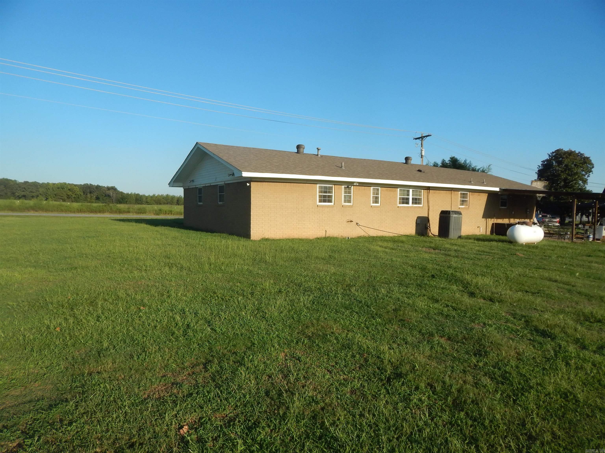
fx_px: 402
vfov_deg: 58.9
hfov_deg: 73.9
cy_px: 226
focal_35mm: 23
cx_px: 302
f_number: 3
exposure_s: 1/1500
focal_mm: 4
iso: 125
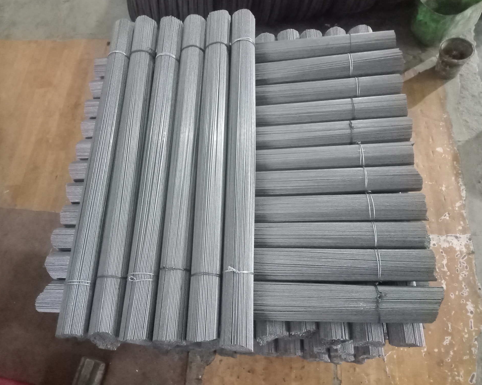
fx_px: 428
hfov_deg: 58.8
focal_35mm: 30
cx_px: 237
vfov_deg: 48.5
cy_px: 187
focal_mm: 3.37
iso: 3623
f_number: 2.2
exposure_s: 1/14.3
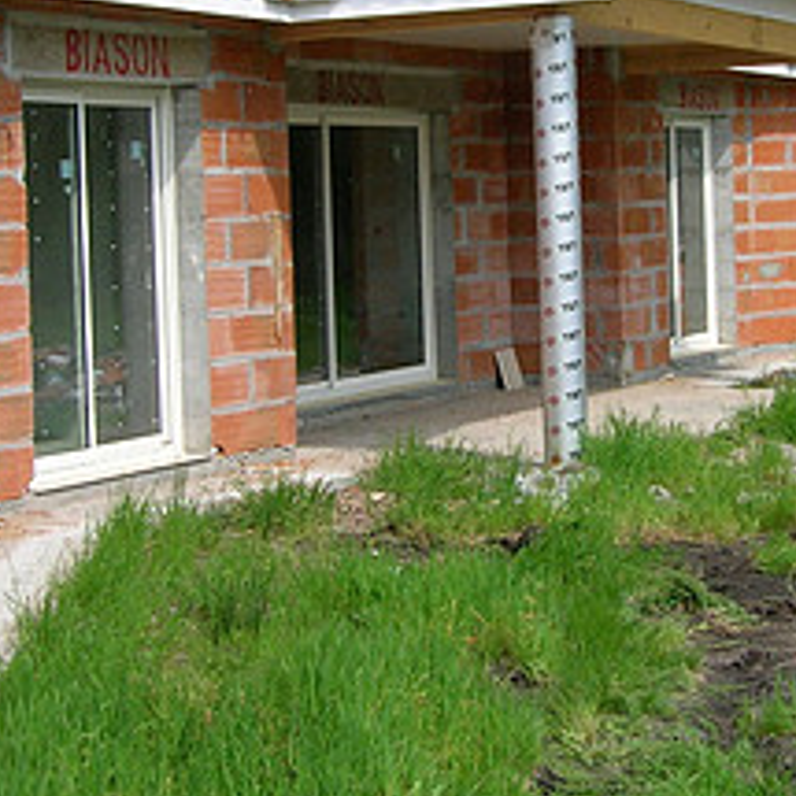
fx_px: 2107
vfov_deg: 21.2
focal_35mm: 81
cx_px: 544
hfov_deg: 21.3
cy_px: 213
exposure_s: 1/265
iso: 50
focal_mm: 5.7
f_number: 4.9
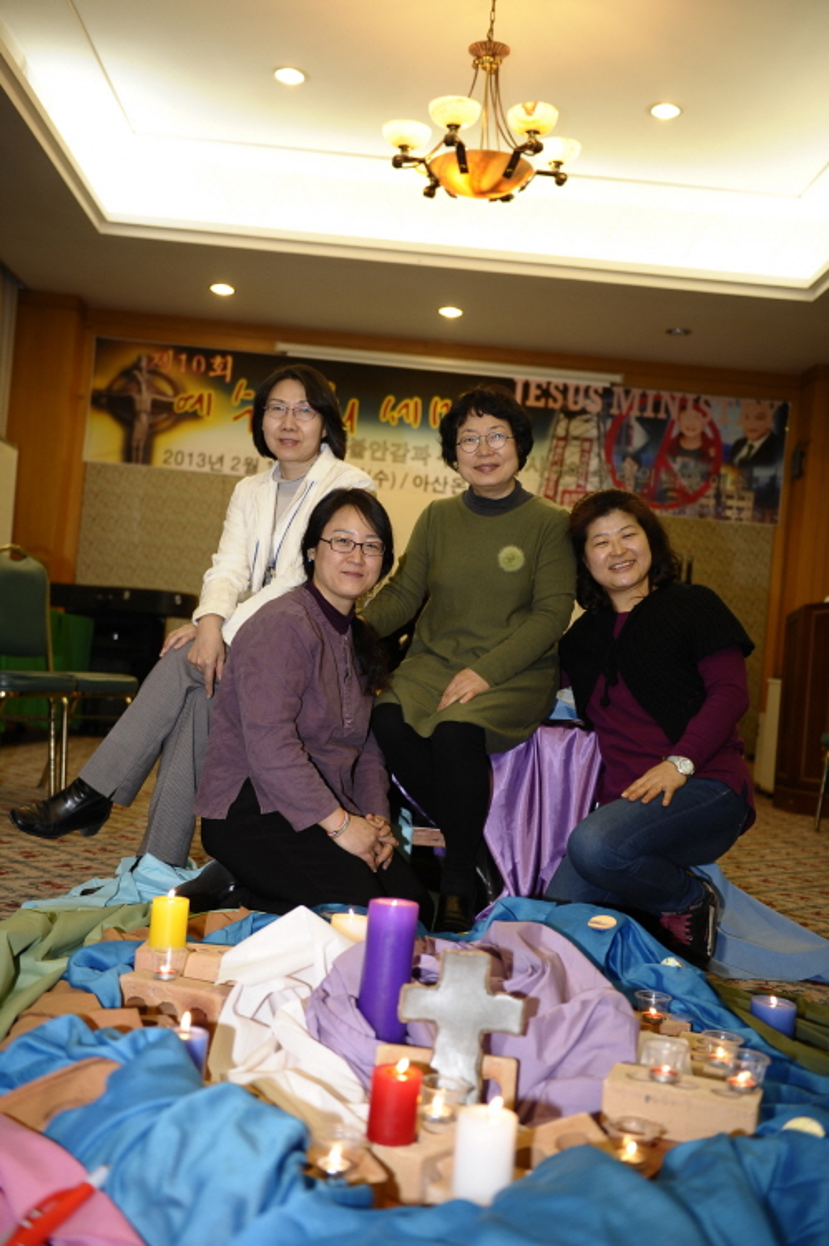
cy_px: 623
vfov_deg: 50.7
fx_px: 1314
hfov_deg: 35.0
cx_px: 414
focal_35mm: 38
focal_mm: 38
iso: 800
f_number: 2.8
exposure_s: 1/125
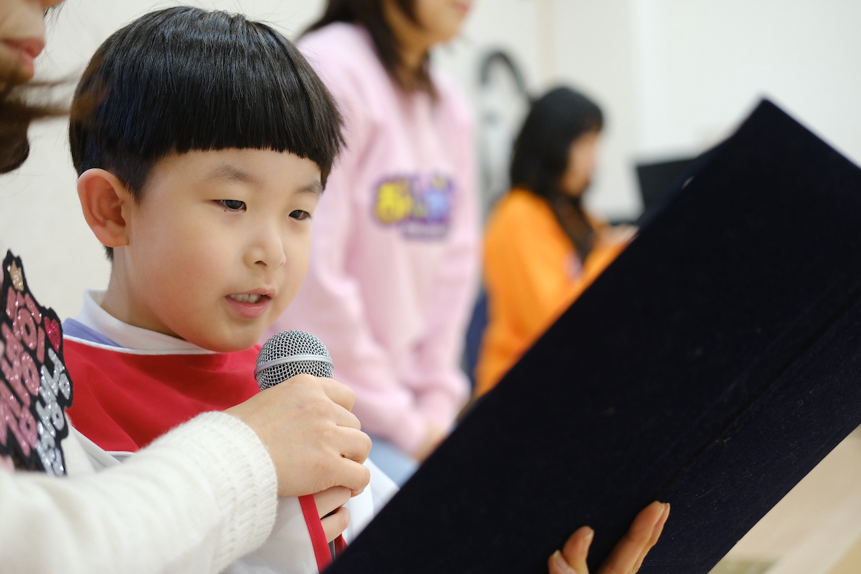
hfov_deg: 37.5
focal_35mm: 53
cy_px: 287
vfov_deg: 25.5
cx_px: 430
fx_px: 1267
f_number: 2
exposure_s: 1/160
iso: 1250
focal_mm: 35
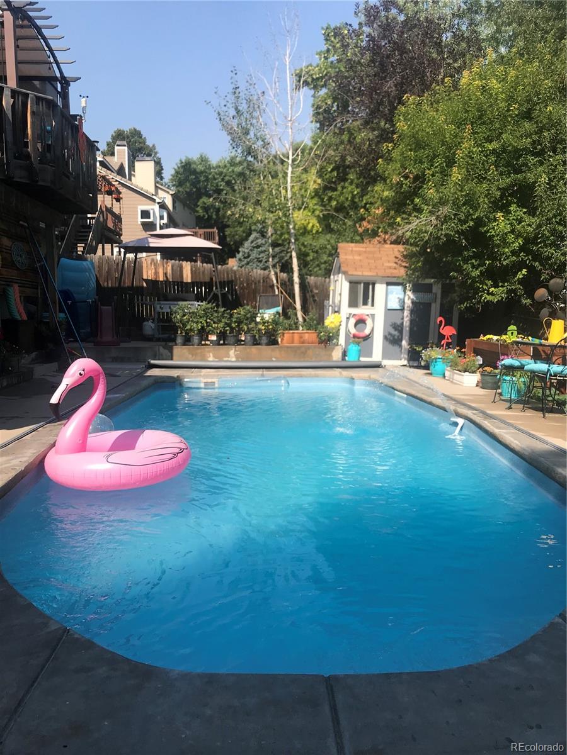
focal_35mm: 28
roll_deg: +1.7
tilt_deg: -8.7
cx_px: 284
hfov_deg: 49.7
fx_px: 612
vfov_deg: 63.4
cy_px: 378
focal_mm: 3.99
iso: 20
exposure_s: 1/1916
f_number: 1.8
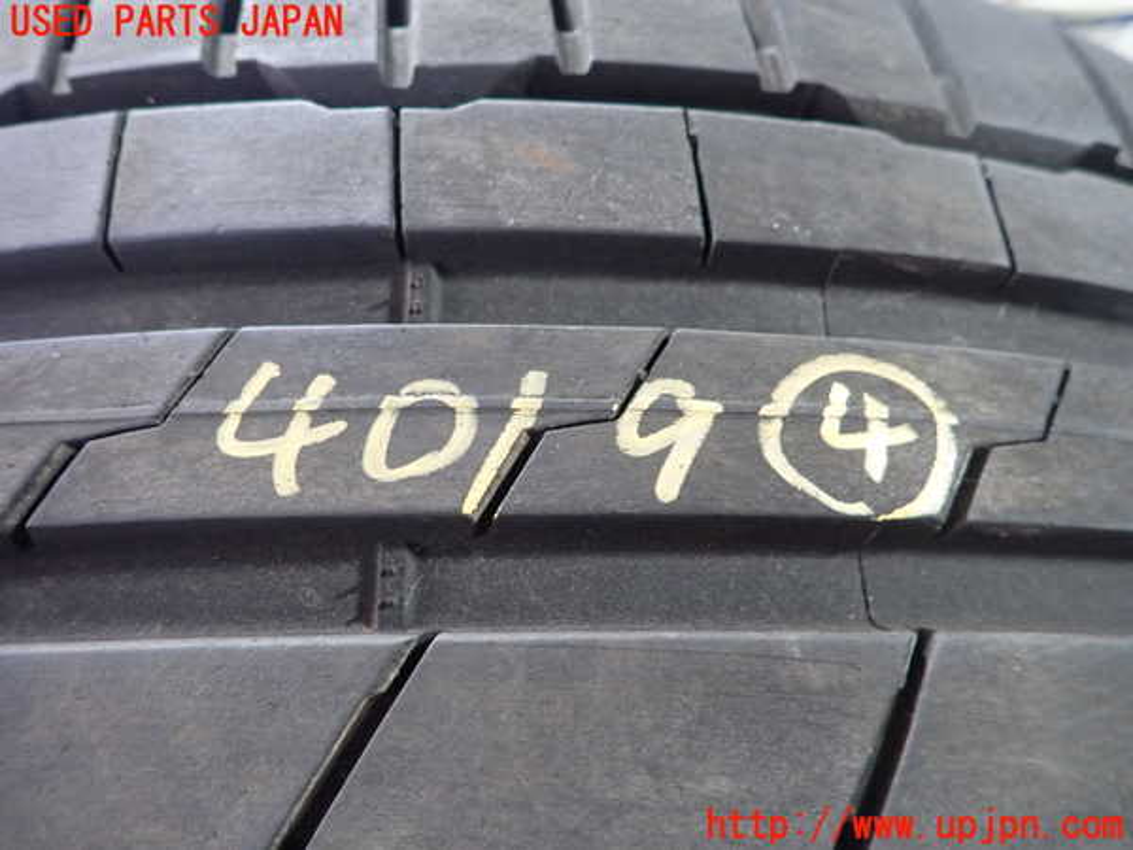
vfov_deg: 54.9
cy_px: 425
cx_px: 566
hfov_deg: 69.4
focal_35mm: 25
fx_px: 818
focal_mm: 4.5
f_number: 2
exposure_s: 1/30
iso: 500
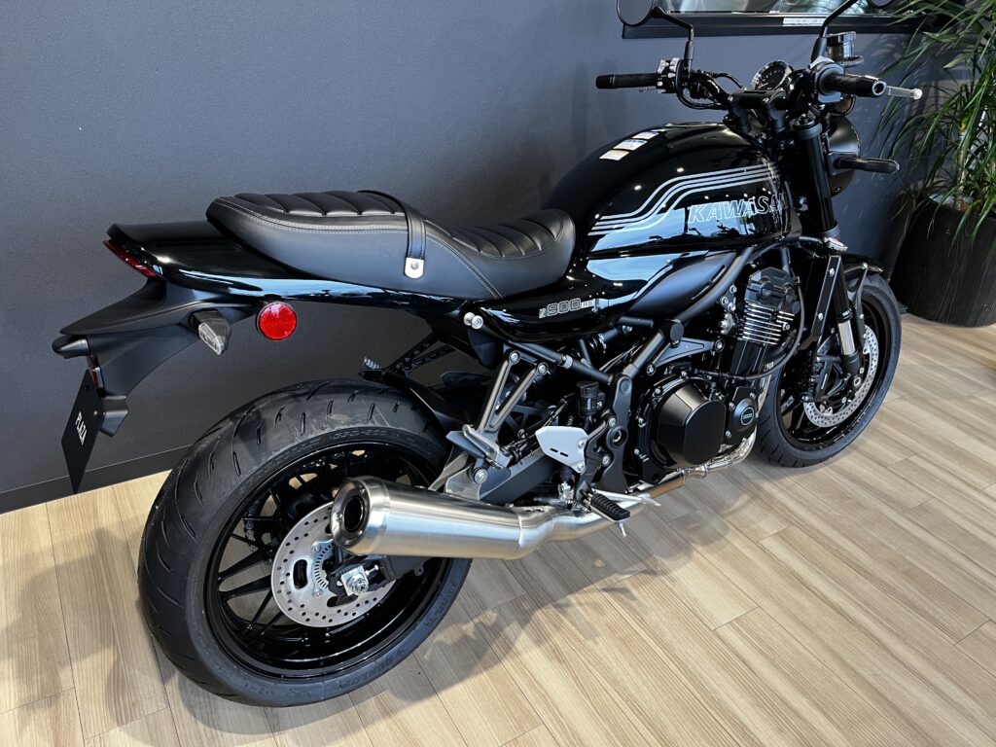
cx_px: 498
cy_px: 374
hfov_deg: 67.3
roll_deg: -2.9
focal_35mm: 26
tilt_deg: -31.7
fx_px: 748
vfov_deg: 53.1
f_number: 1.6
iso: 125
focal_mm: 5.1
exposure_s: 1/93
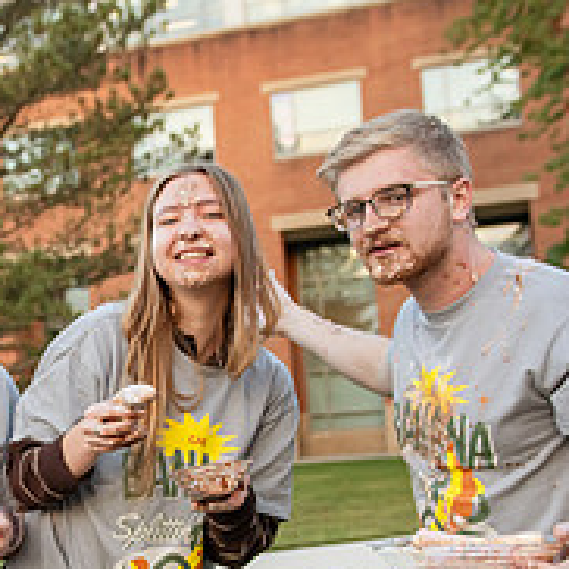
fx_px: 1358
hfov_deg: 22.6
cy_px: 442
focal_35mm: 73
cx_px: -16
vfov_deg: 23.4
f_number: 3.2
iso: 800
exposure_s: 1/320
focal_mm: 27
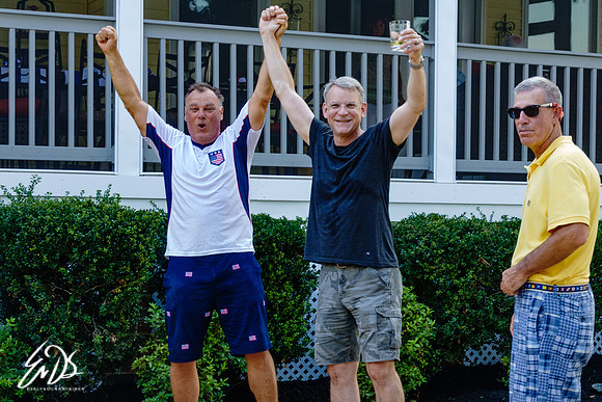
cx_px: 315
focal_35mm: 82
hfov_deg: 24.8
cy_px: 208
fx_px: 1367
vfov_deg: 16.7
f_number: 4.5
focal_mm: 28.07
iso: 640
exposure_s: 1/125
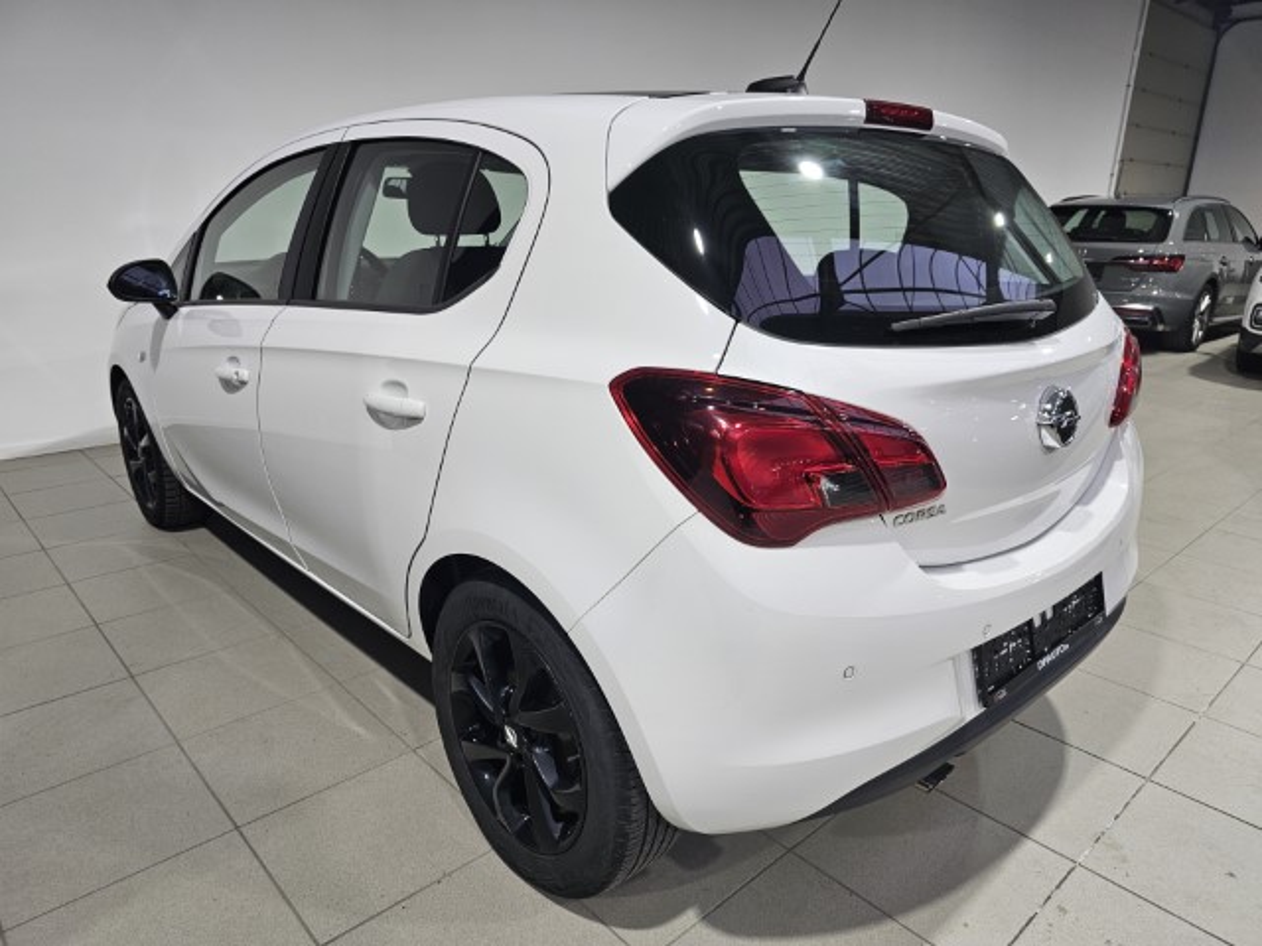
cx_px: 631
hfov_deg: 73.9
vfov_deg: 58.9
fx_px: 839
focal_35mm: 23
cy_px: 473
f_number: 1.7
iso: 64
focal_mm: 6.3
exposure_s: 1/100
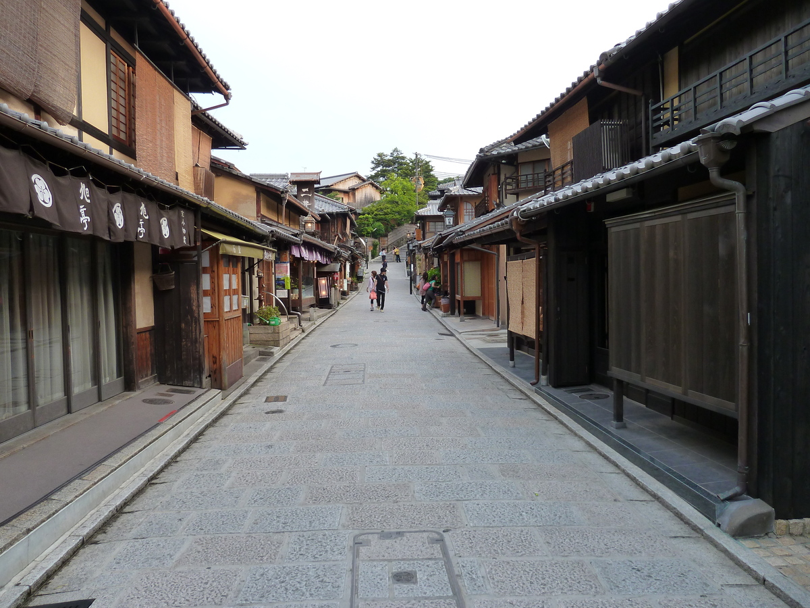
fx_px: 585
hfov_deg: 69.4
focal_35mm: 25
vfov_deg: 54.9
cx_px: 405
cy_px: 304
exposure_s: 1/50
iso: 125
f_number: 3.3
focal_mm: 4.1
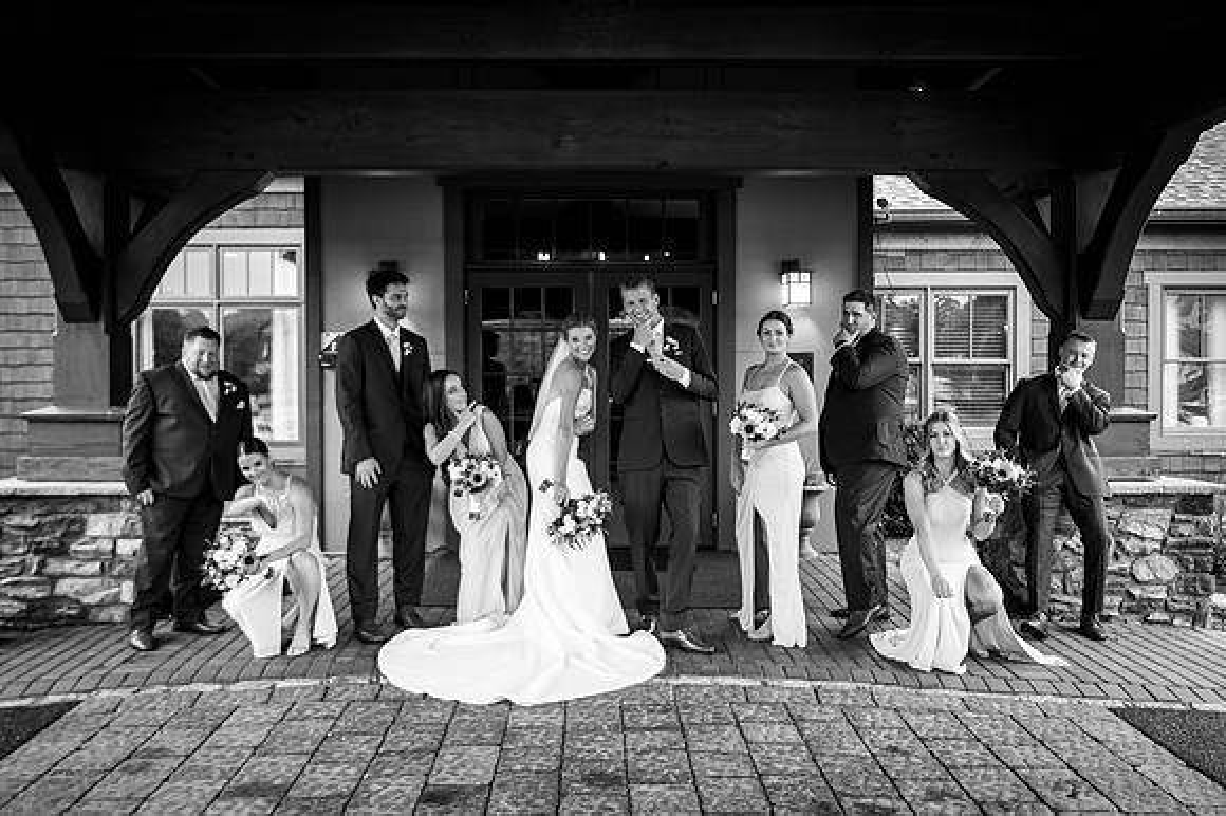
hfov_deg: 58.1
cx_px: 613
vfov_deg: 40.6
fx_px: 1104
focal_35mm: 32
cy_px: 408
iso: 1000
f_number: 4
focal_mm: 32
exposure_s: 1/125
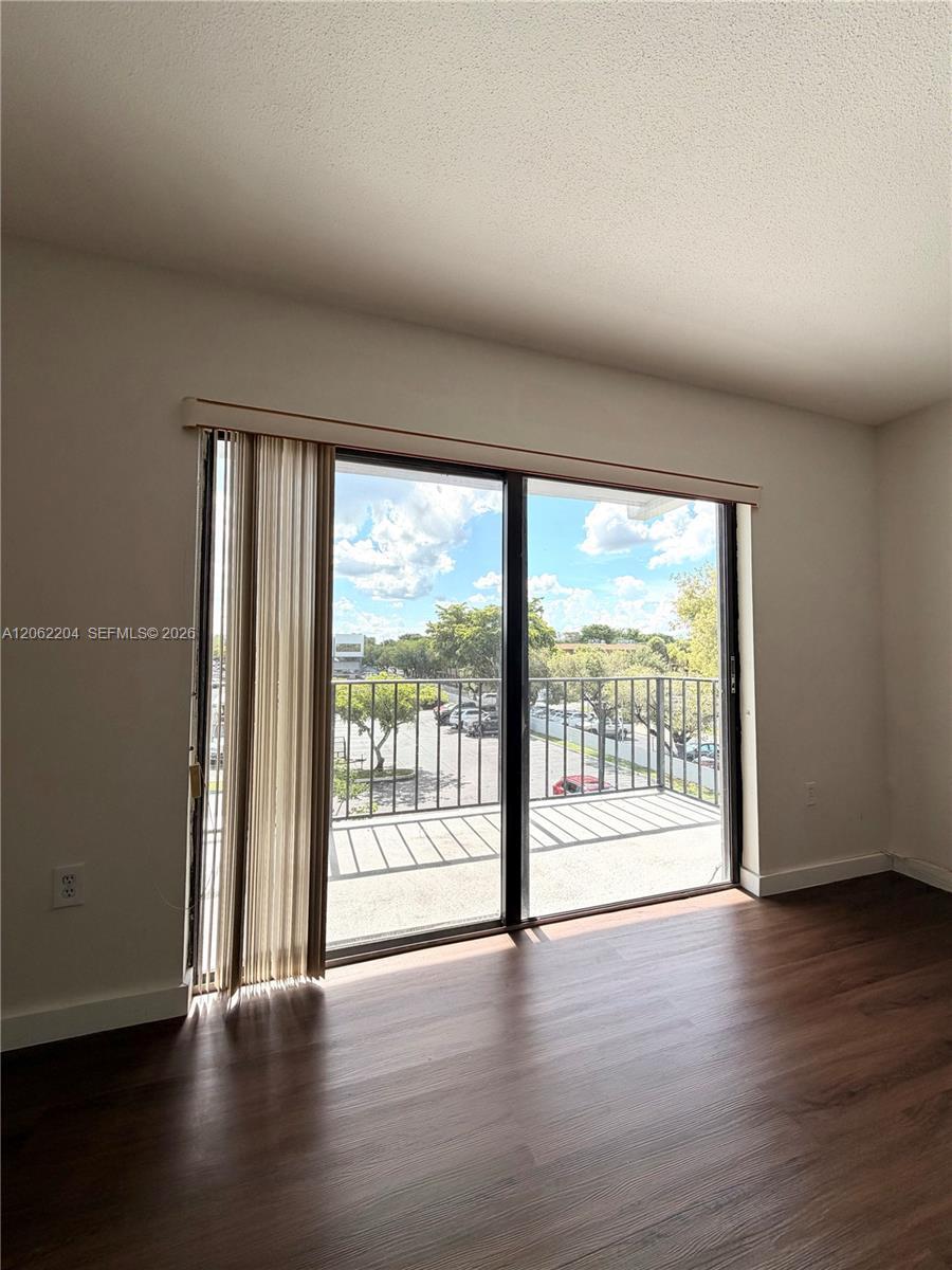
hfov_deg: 85.7
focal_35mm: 14
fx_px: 513
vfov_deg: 102.1
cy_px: 635
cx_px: 476
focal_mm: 2.22
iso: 40
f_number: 2.2
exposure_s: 1/522
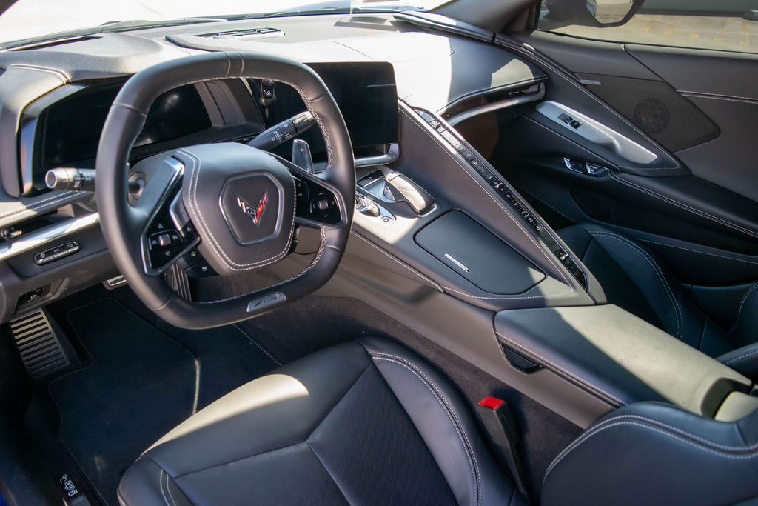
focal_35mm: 27
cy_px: 253
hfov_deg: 67.4
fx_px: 569
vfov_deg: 47.9
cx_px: 379
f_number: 3.5
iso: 800
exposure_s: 1/500
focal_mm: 18
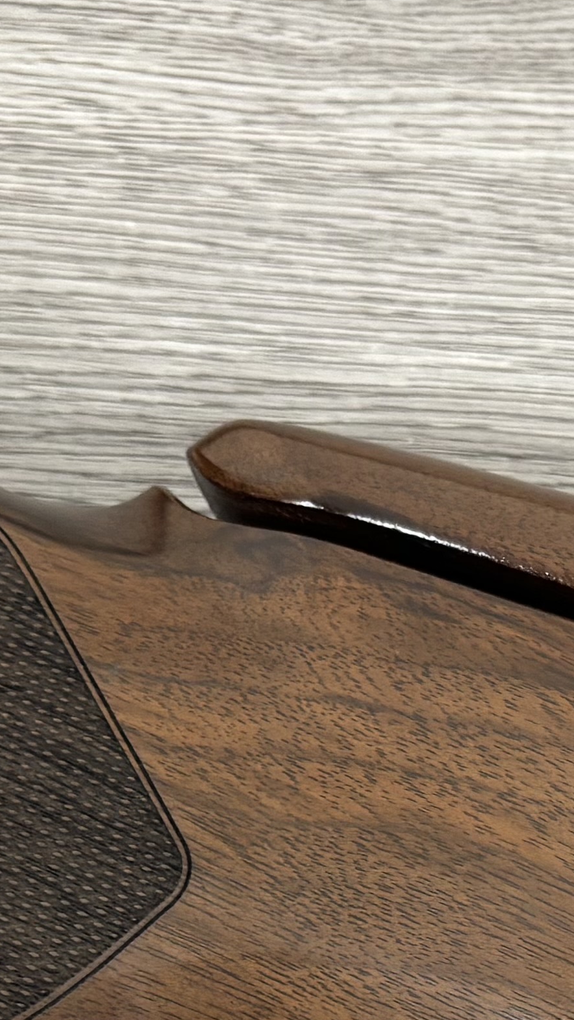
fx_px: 2786
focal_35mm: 103
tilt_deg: -73.0
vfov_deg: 19.3
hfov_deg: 11.5
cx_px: 727
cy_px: 1288
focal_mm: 5.96
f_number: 1.6
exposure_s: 1/50
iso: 125
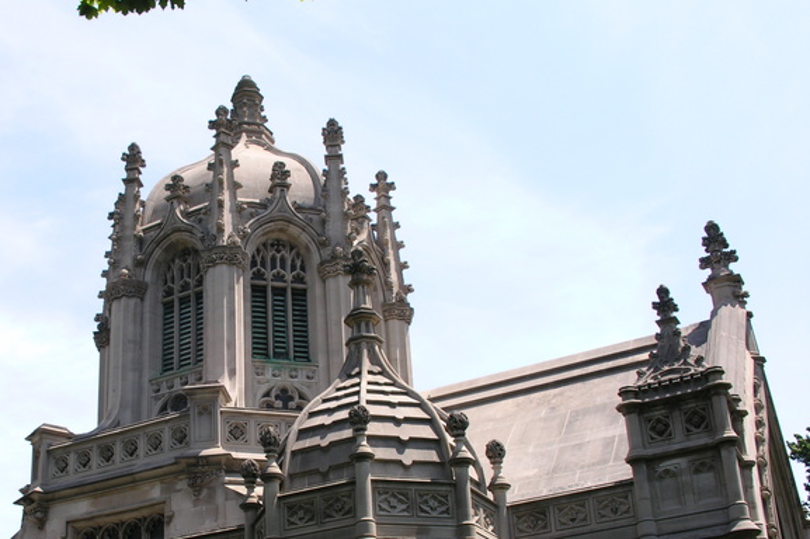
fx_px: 1124
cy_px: 406
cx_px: 263
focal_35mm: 50
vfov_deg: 26.6
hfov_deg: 39.1
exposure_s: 1/250
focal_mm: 8.9
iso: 50
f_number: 5
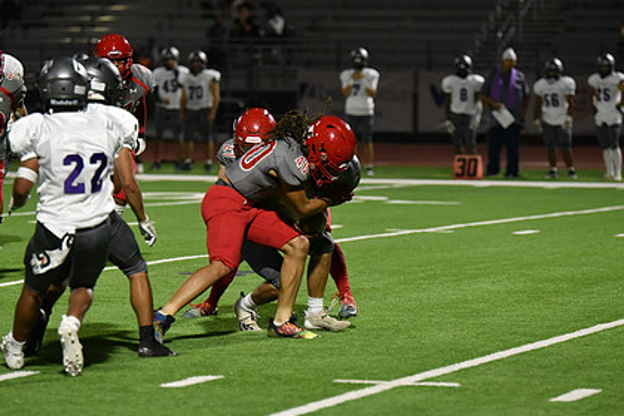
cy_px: 204
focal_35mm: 235
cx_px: 330
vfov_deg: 5.8
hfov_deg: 8.8
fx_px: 4073
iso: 5600
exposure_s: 1/1000
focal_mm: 170
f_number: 2.8
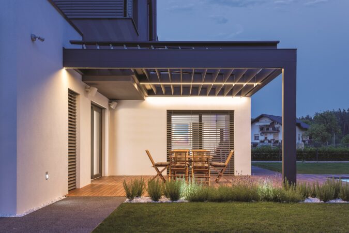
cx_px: 174
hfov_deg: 54.4
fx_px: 340
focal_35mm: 35
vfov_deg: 37.9
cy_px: 116
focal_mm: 35
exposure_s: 2.5
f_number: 5.6
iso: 100
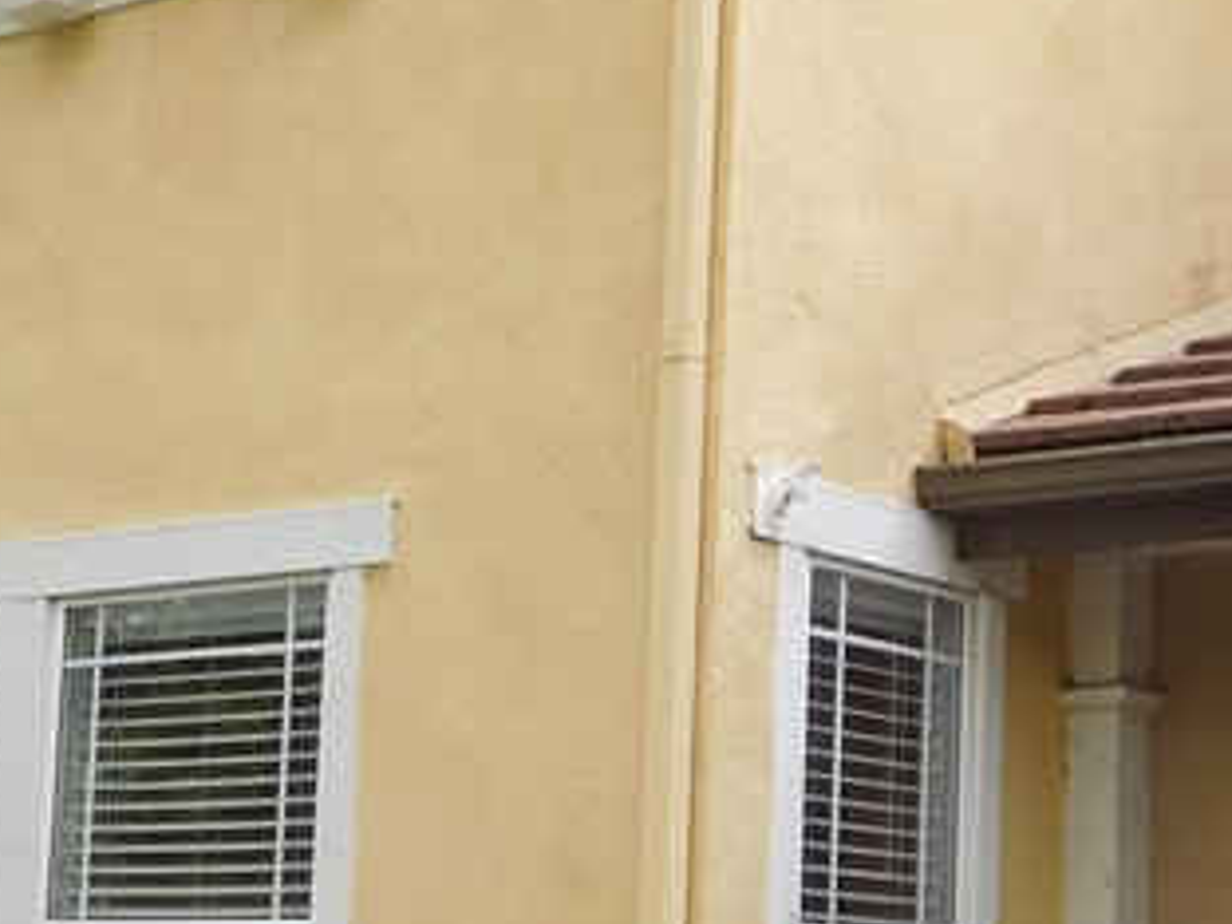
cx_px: 948
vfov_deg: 18.0
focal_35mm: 82
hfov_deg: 23.6
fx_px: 2918
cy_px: 604
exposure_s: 1/500
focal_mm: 4.5
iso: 125
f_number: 3.4
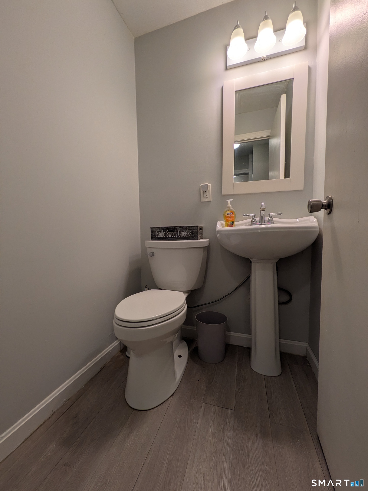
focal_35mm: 14
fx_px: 198
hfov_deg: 85.7
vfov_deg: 102.1
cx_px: 184
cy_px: 246
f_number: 2.2
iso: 65
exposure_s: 1/120
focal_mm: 1.85
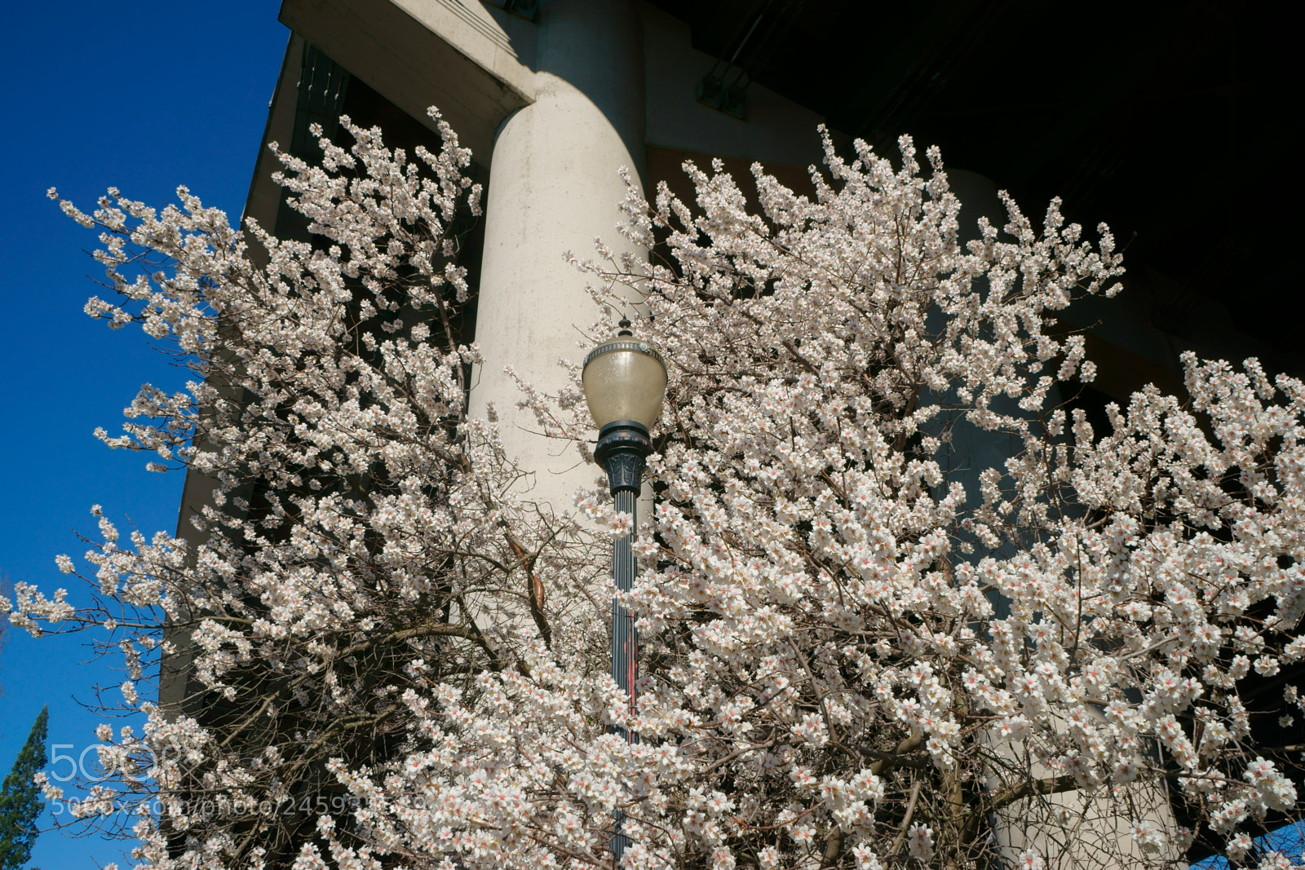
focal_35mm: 29
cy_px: 435
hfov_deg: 63.7
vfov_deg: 45.0
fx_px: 1051
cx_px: 652
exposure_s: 1/90
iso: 100
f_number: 16
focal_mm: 29
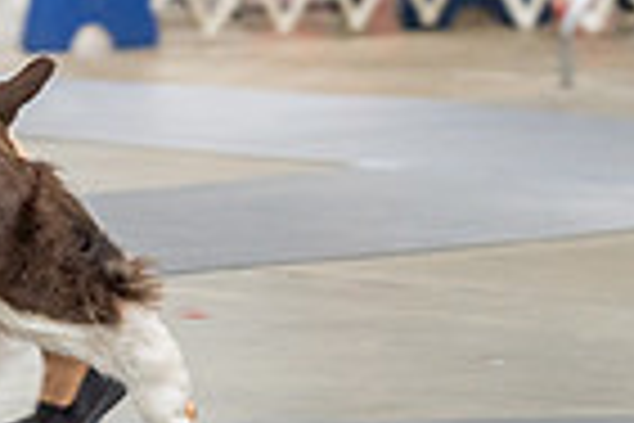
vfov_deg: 3.8
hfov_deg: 5.7
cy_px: 38
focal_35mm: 361
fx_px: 6357
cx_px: -207
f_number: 2.8
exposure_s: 1/160
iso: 2000
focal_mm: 88
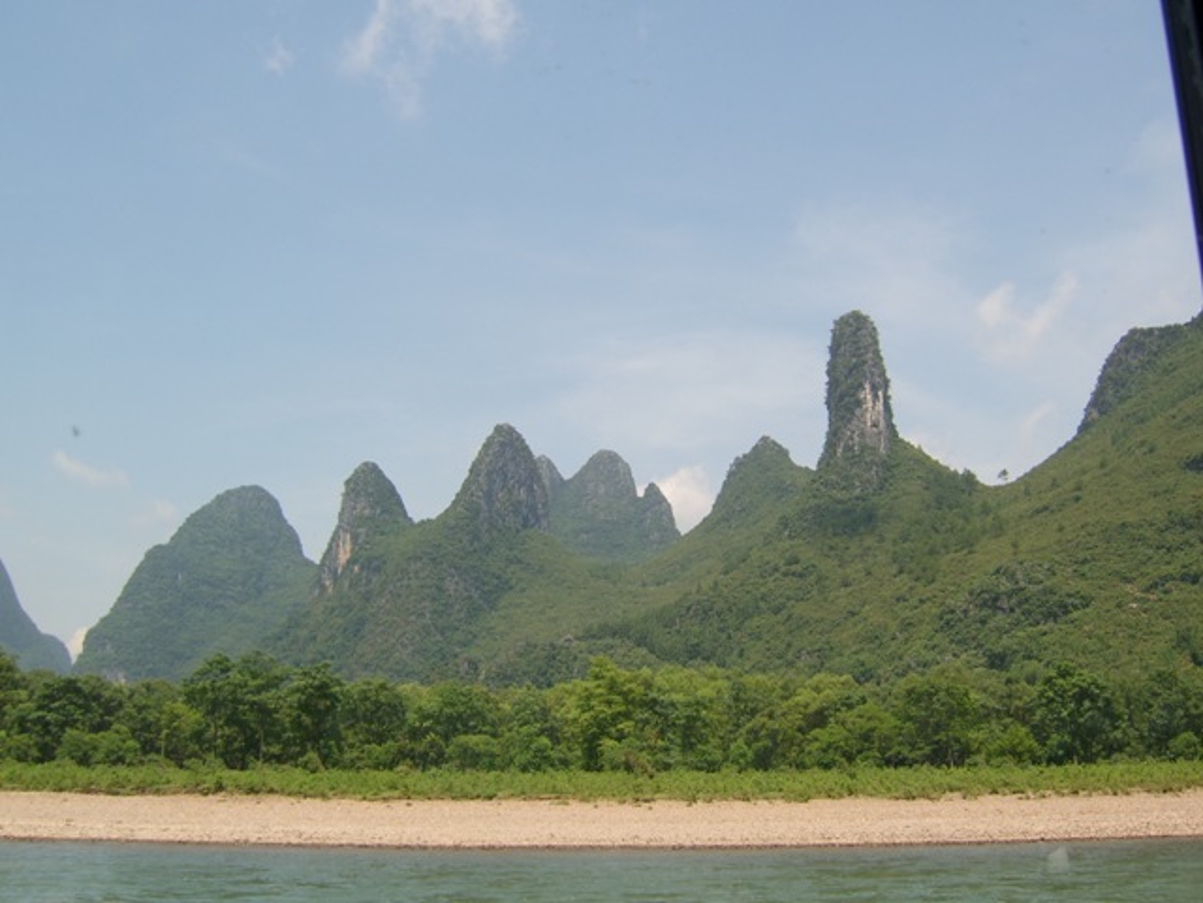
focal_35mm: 31
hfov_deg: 58.4
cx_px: 602
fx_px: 1077
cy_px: 452
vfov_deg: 45.4
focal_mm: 8.13
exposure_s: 1/162
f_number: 6.7
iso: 50
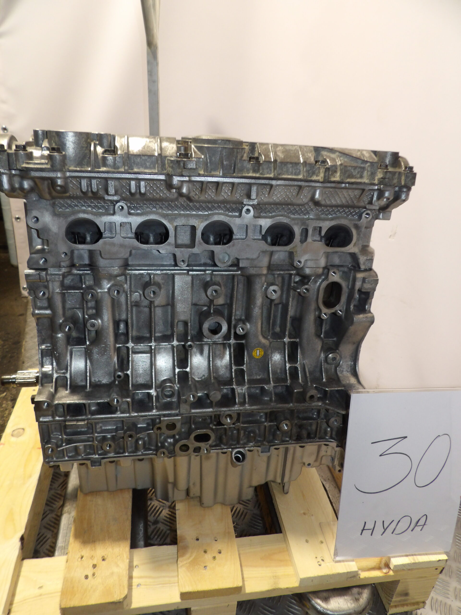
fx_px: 426
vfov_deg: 71.6
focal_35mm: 24
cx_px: 230
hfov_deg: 56.8
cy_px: 308
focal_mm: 4.3
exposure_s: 1/33
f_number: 3.2
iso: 200
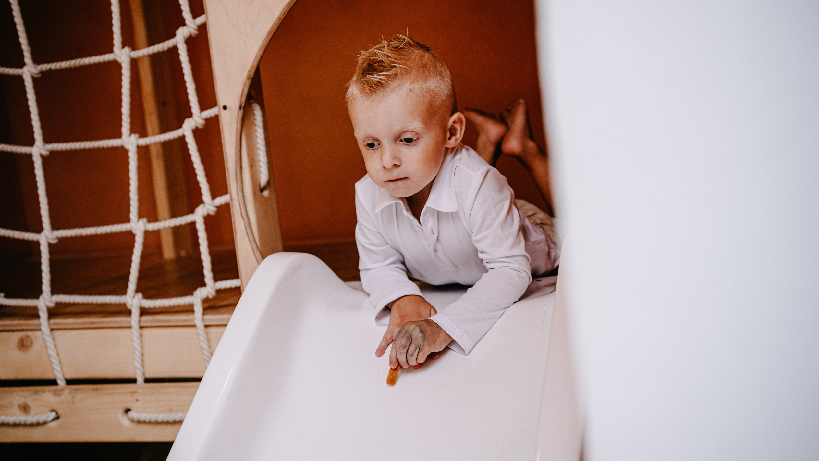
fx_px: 1108
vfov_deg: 23.5
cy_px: 218
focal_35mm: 51
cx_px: 412
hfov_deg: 40.6
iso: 125
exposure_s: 1/160
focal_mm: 48
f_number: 3.2
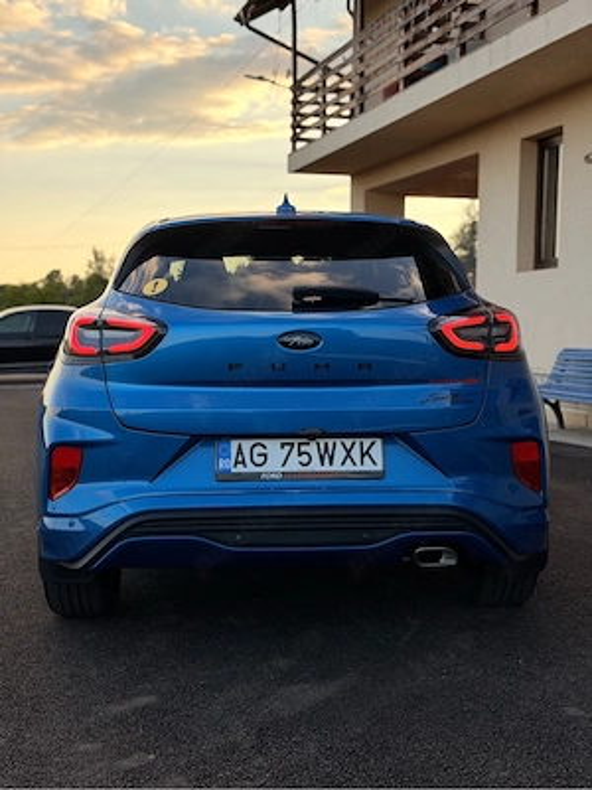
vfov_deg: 39.7
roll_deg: -1.1
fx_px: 1095
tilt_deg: -4.2
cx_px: 296
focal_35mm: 48
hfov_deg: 30.3
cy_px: 395
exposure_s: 1/646
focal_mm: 6.76
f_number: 1.78
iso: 64
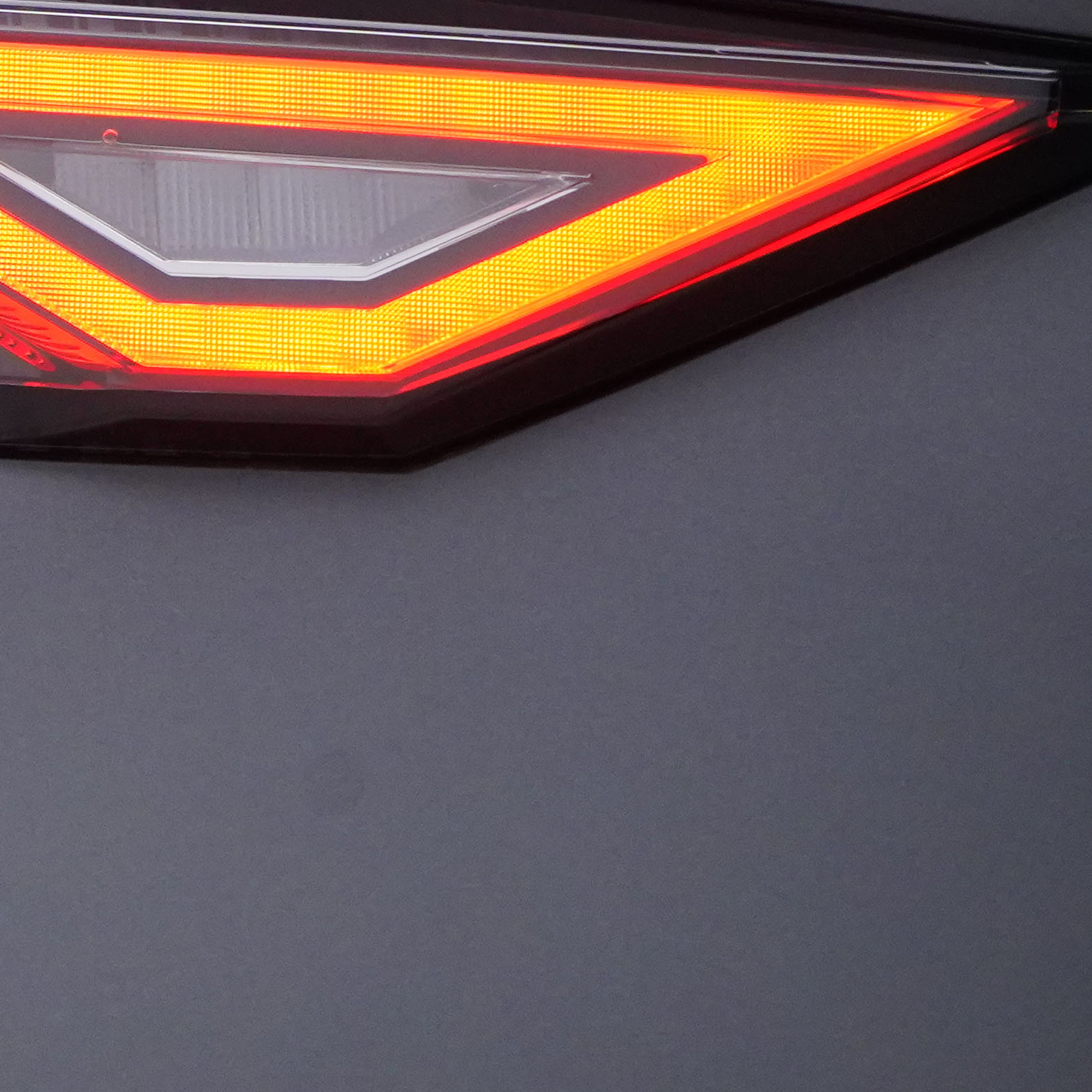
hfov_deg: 7.5
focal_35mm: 229
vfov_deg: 7.6
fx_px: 8173
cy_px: 357
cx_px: -434
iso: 2500
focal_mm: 70
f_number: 5.6
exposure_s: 1/500
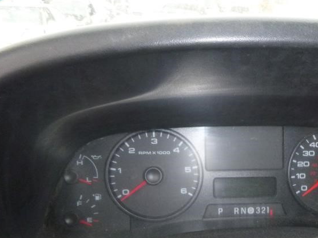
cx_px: 222
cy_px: 158
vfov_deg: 39.2
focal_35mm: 36
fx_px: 331
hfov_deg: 50.1
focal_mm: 4.5
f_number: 3.9
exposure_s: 1/60
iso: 400
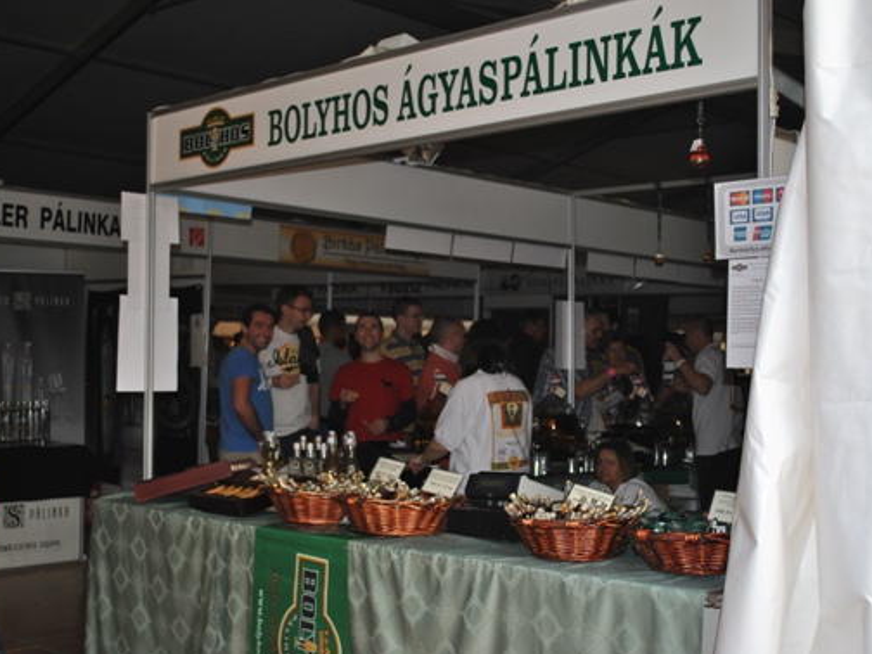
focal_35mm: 48
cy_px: 332
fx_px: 1209
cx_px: 441
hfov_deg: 39.7
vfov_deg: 30.3
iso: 200
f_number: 4.5
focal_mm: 28
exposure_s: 1/60
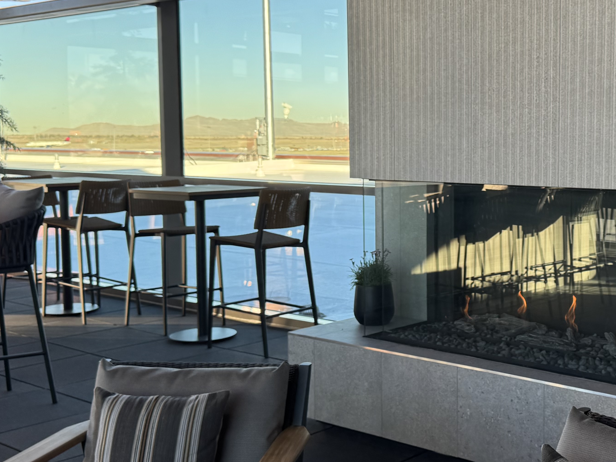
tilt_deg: -7.4
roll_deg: -0.3
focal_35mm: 51
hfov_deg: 36.2
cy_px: 219
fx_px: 908
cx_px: 495
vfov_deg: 28.6
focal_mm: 6.76
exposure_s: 1/792
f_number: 1.78
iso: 80
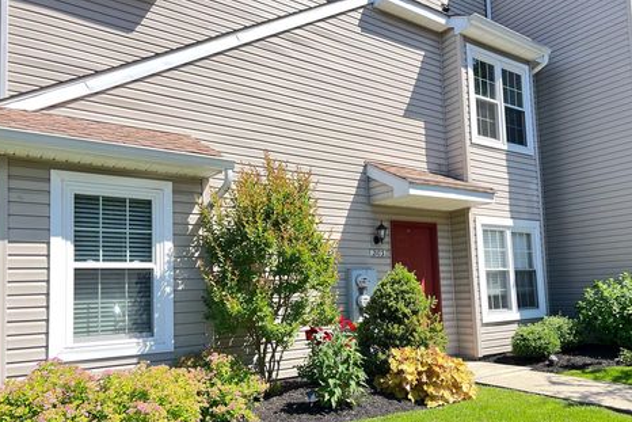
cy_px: 252
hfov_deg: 63.6
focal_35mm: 29
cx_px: 321
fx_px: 509
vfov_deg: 44.8
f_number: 1.5
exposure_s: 1/639
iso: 50
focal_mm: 5.7
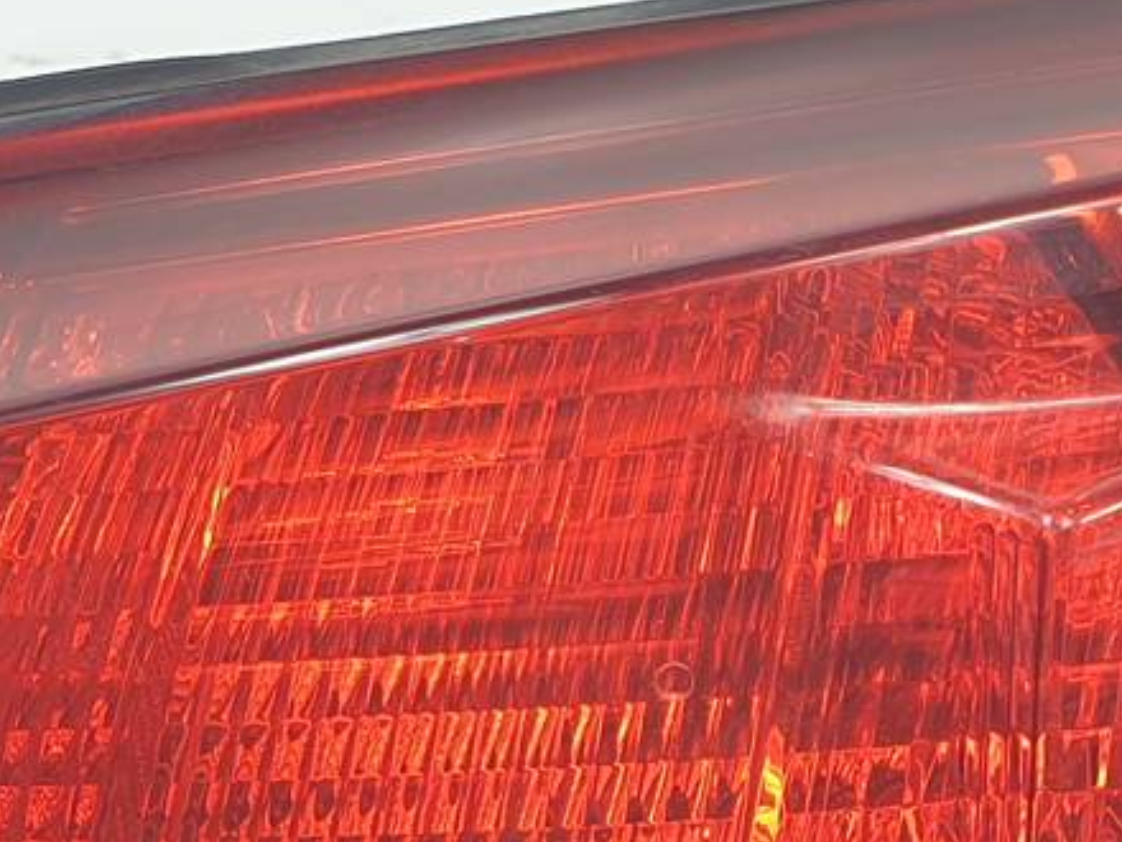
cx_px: 1056
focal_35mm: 85
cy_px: 936
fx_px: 2755
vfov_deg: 16.8
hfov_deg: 22.3
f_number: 2.4
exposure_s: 1/140
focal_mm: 4.3
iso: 50
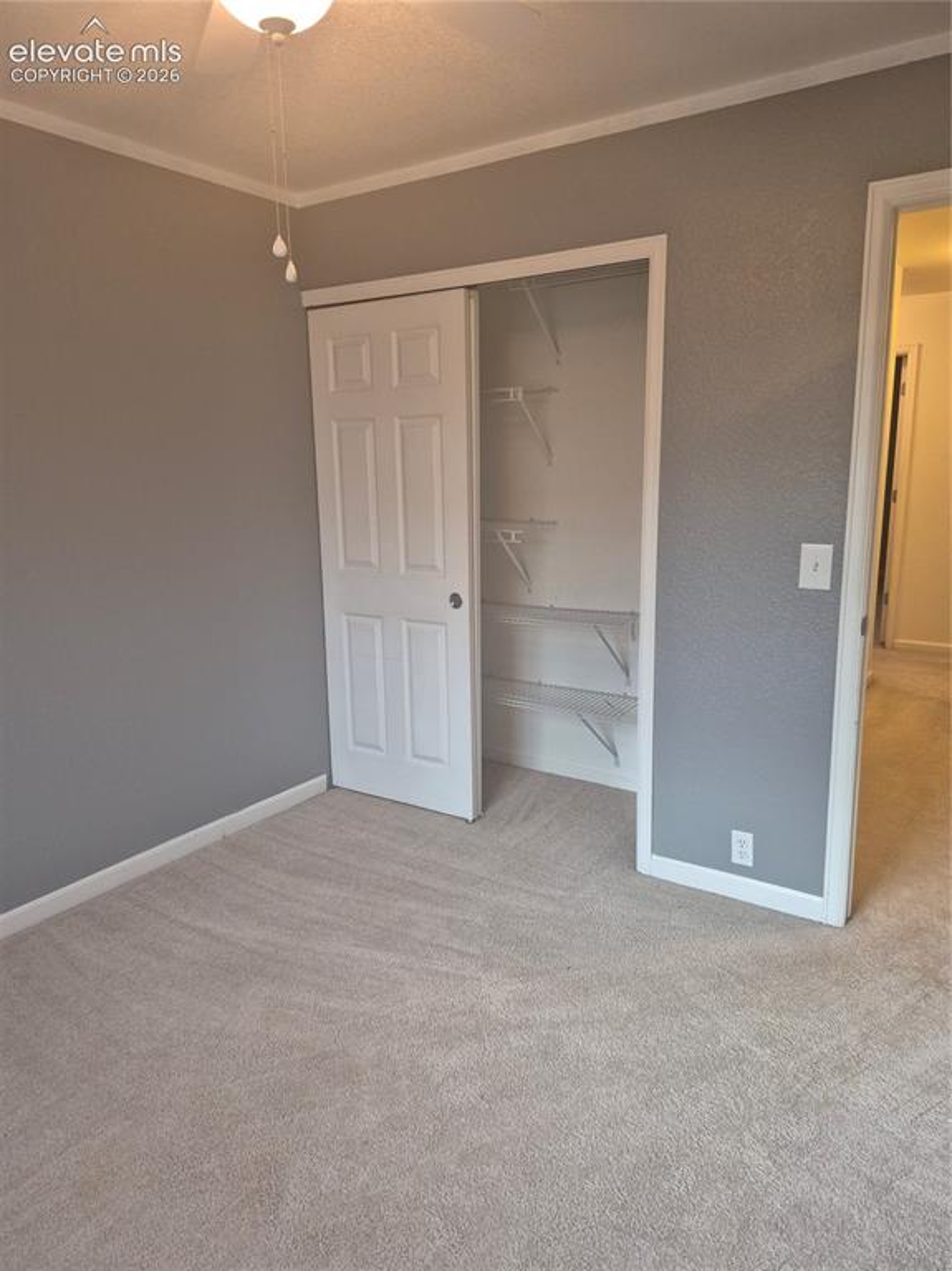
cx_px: 476
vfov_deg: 74.0
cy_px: 636
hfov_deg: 58.8
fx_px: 844
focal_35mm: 23
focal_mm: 5.4
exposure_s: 1/120
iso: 640
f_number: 1.8
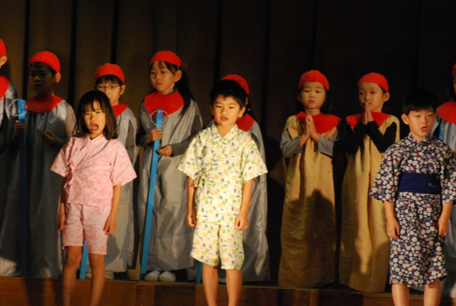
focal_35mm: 405
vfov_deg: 3.4
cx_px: 228
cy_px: 153
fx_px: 5138
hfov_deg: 5.1
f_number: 5.6
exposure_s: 1/100
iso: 1600
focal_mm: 270
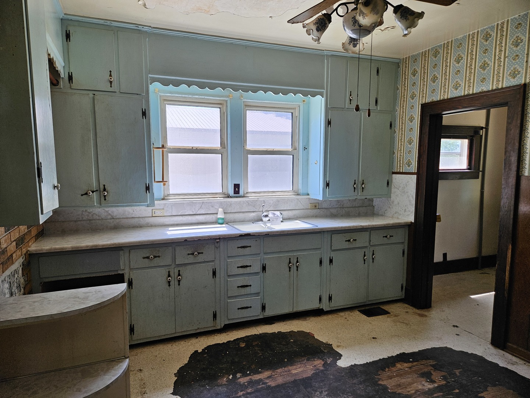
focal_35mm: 23
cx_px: 265
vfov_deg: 58.9
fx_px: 352
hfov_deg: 73.9
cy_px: 199
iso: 80
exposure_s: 1/180
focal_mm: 5.4
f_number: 1.8
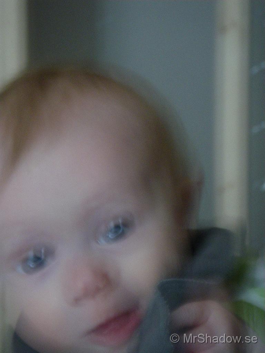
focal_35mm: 115
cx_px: 132
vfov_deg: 17.1
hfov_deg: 12.9
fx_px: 1174
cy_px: 176
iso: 400
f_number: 5.2
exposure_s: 1/4
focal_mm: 20.6
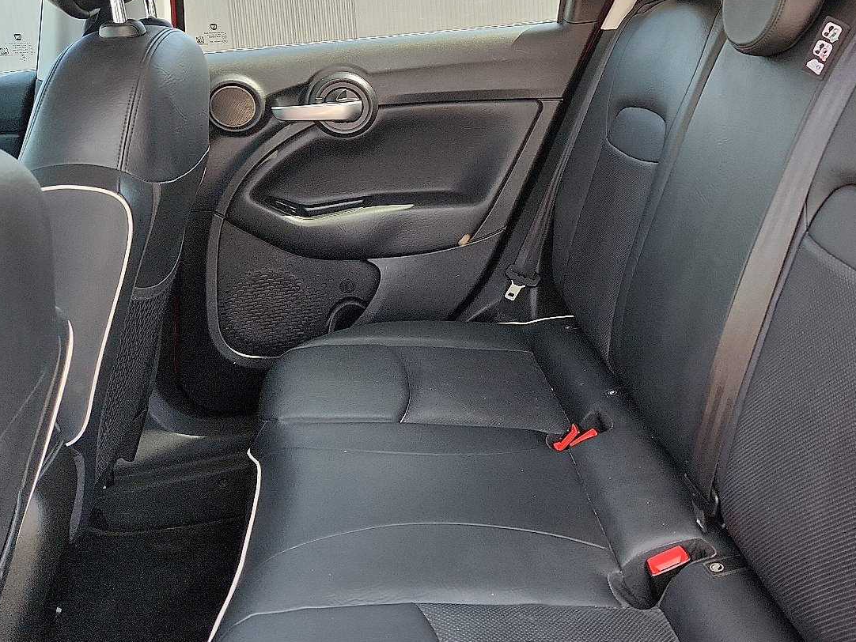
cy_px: 214
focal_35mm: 34
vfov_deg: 41.3
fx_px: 841
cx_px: 613
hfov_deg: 52.2
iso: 82
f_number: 1.8
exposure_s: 1/59.2
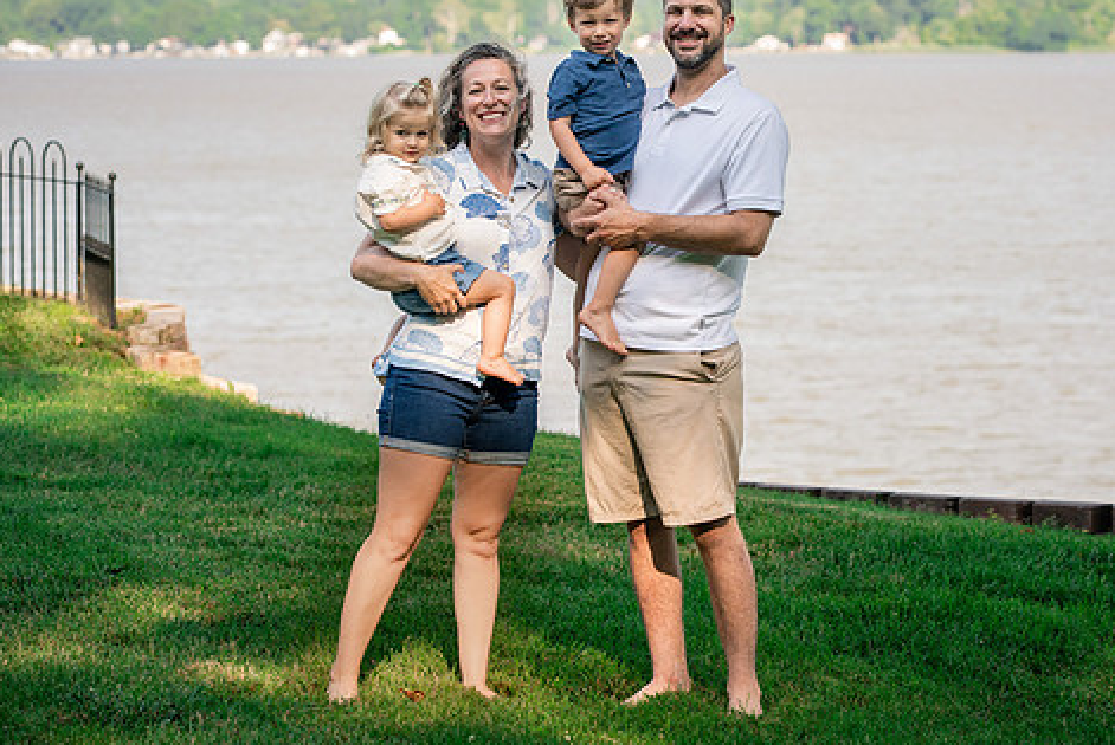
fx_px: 3906
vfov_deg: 10.9
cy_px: 295
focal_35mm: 126
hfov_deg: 16.2
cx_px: 707
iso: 400
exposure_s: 1/800
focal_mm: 85
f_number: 4
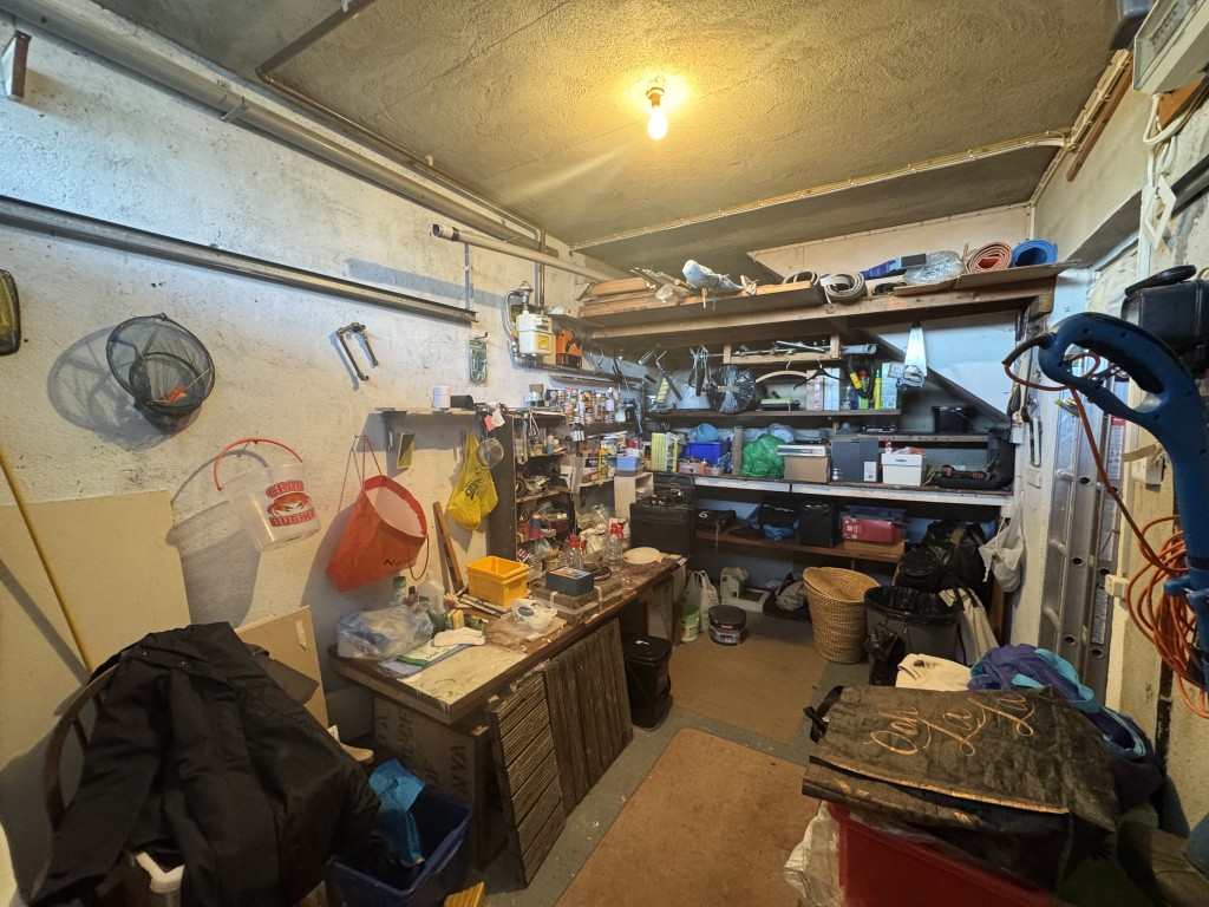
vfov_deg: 85.7
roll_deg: +1.0
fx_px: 489
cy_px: 454
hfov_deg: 102.1
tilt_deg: -3.2
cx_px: 604
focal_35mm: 14
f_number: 2.2
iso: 400
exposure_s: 1/50
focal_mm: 2.22
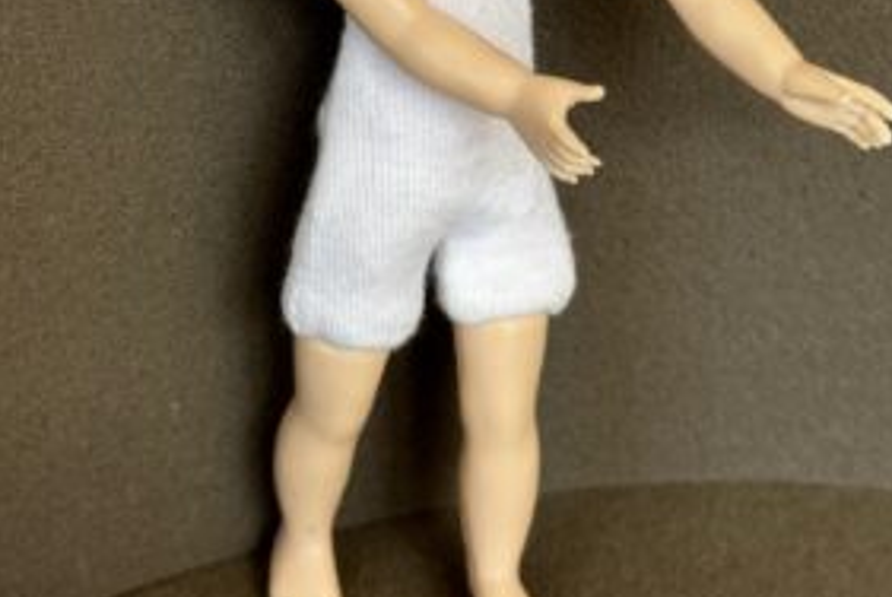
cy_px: 35
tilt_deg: -24.1
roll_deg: +0.0
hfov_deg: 28.4
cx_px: 467
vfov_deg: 18.8
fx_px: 1761
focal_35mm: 71
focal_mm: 6.86
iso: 64
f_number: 1.78
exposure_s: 1/382
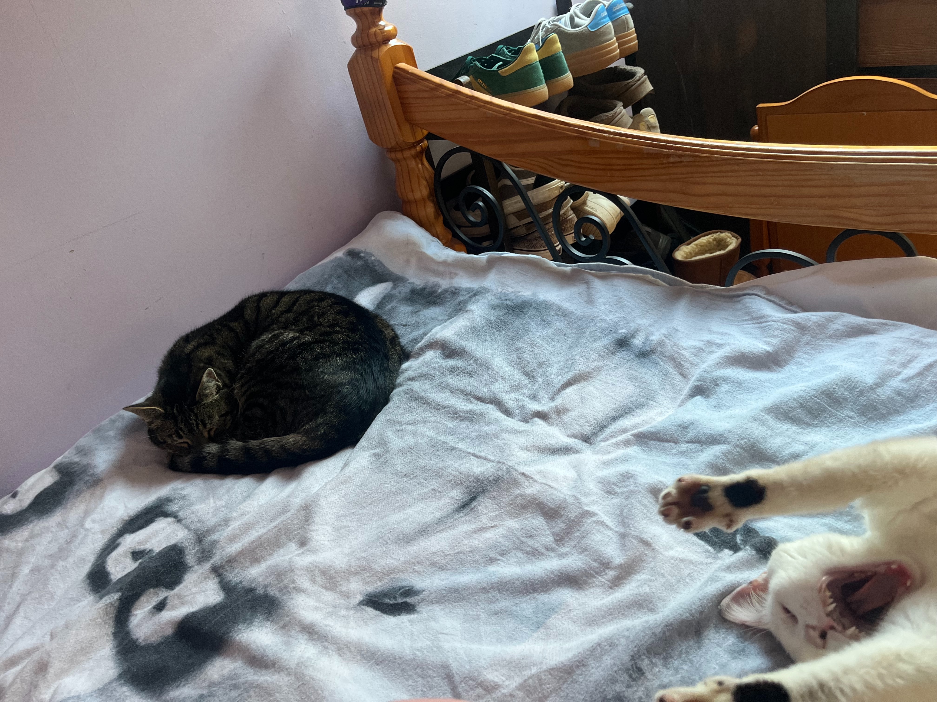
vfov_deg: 53.1
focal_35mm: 26
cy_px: 351
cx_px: 468
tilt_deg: -28.4
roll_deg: +15.5
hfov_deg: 67.3
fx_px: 704
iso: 160
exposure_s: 1/60
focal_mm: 5.1
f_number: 1.6
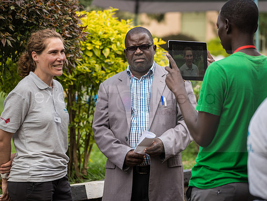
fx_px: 1158
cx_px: 128
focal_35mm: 150
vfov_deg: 9.9
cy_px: 99
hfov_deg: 13.2
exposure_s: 1/160
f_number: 4
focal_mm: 134
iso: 125
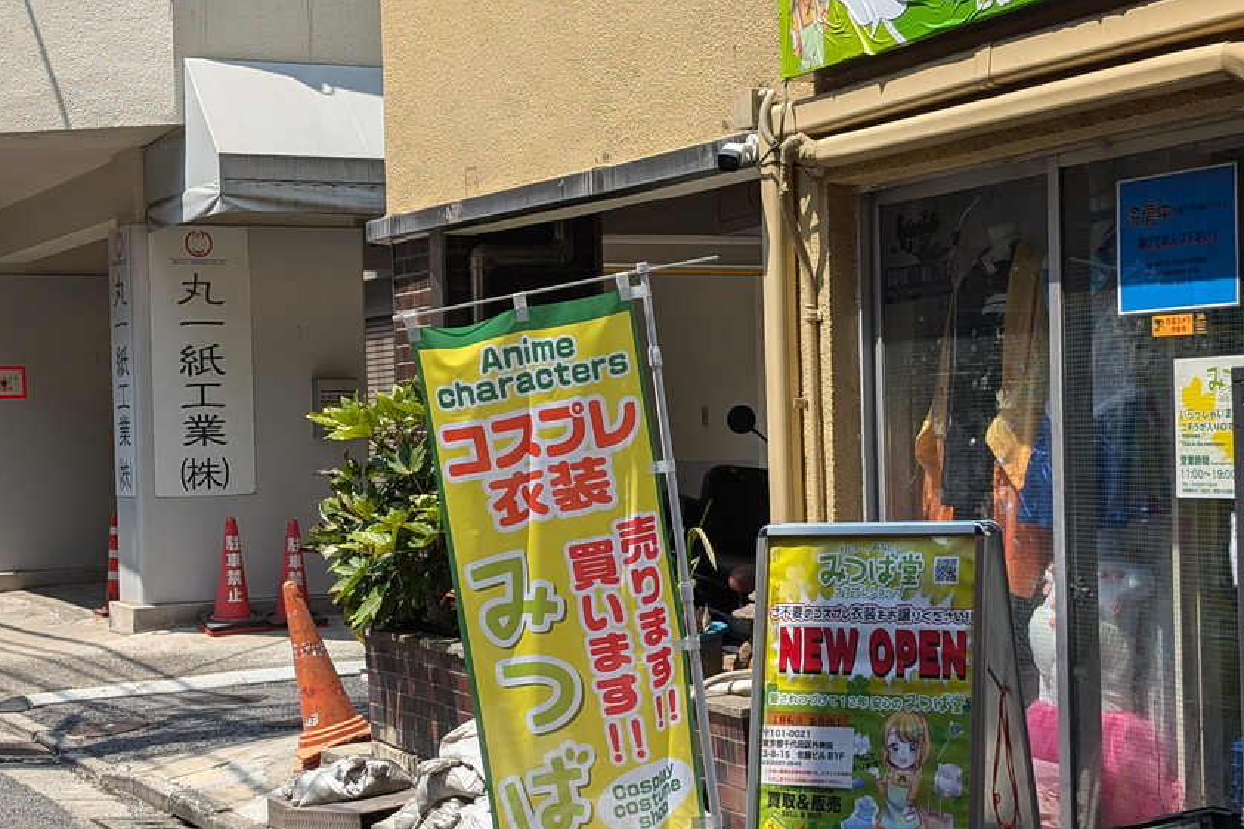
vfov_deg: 21.9
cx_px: 663
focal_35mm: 62
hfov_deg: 32.4
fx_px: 2142
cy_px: 505
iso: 18
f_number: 1.68
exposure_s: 1/806
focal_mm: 6.9
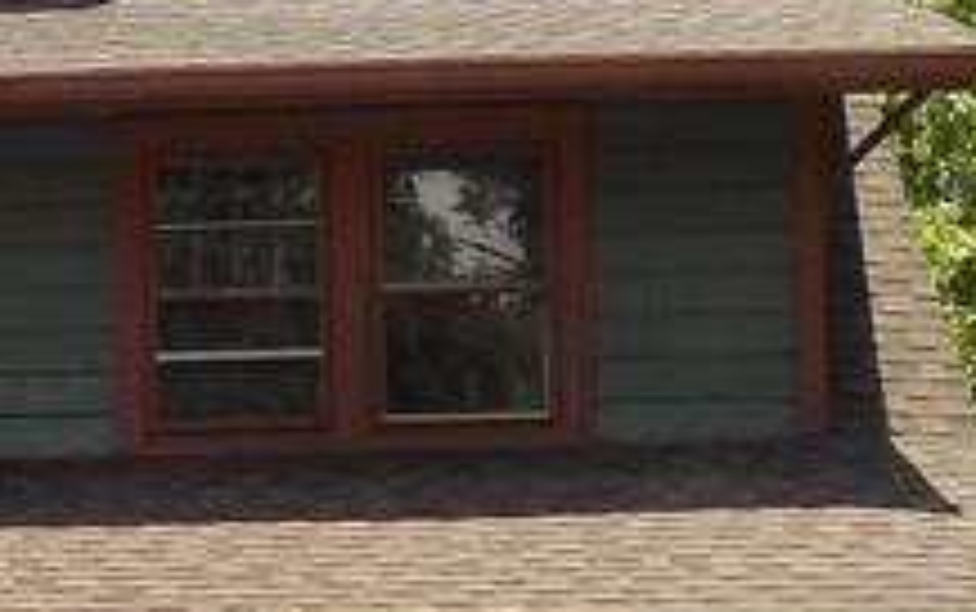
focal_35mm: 115
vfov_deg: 10.9
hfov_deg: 17.9
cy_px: 968
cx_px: 135
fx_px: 3061
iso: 80
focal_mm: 4
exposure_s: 1/500
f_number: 3.1
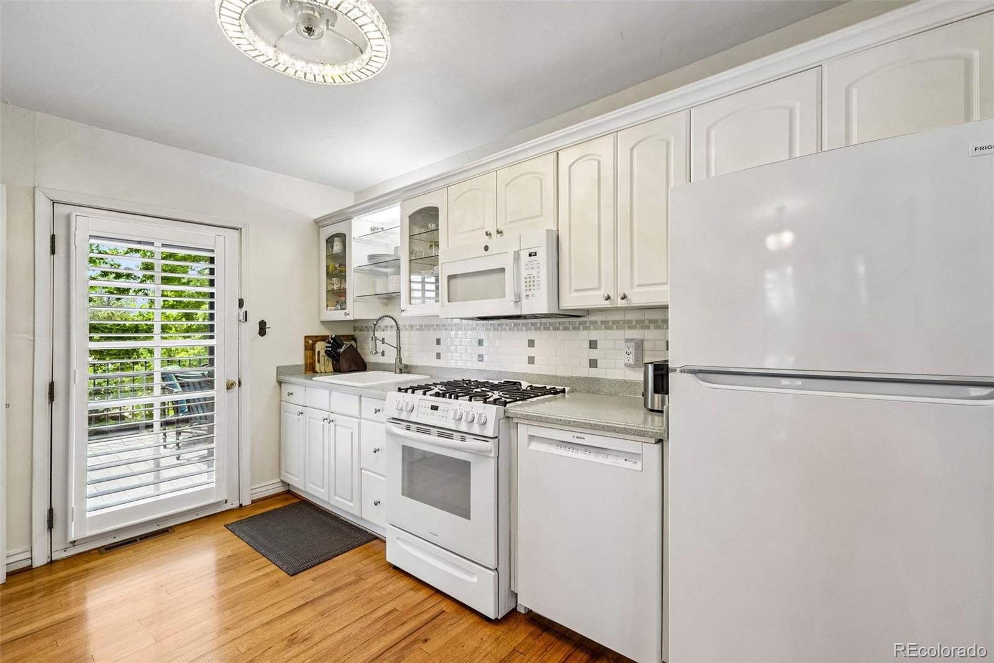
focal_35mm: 15
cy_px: 332
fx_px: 414
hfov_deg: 100.4
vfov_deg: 77.3
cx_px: 497
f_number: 8
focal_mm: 10
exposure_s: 1/10
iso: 800
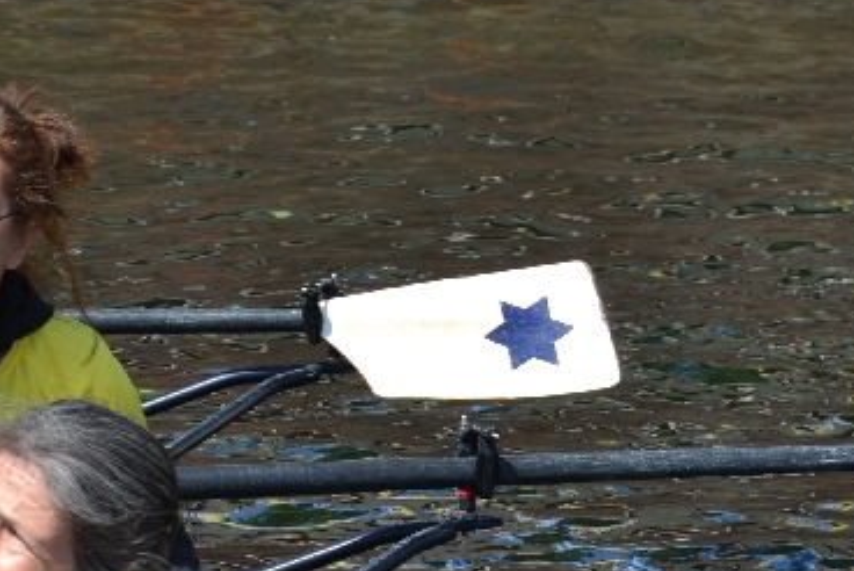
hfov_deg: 7.0
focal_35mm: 292
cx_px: -114
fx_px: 6932
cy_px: 89
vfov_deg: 4.7
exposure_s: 1/250
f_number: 8
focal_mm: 70
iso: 100
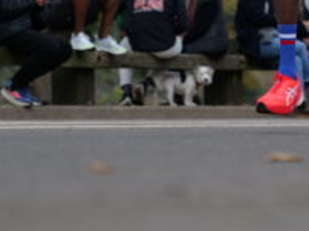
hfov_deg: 7.4
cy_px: -122
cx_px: 336
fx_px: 2381
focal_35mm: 267
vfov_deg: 5.5
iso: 200
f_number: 2.8
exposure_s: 1/1000
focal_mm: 70
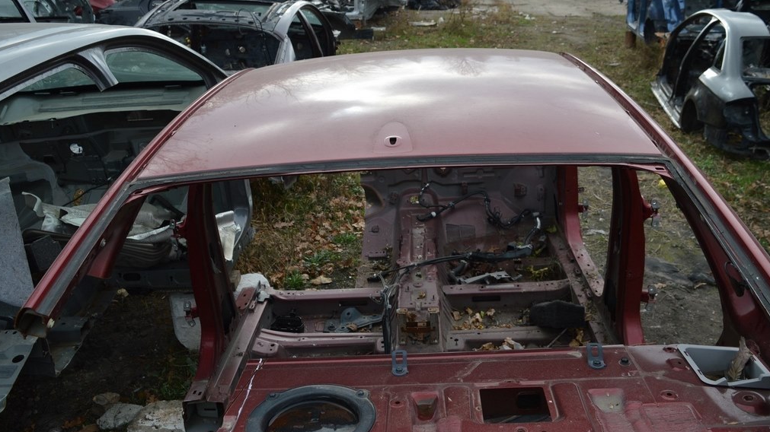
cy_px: 185
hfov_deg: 56.6
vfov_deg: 33.6
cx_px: 385
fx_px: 714
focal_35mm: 35
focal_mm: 22
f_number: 6.3
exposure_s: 1/160
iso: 100
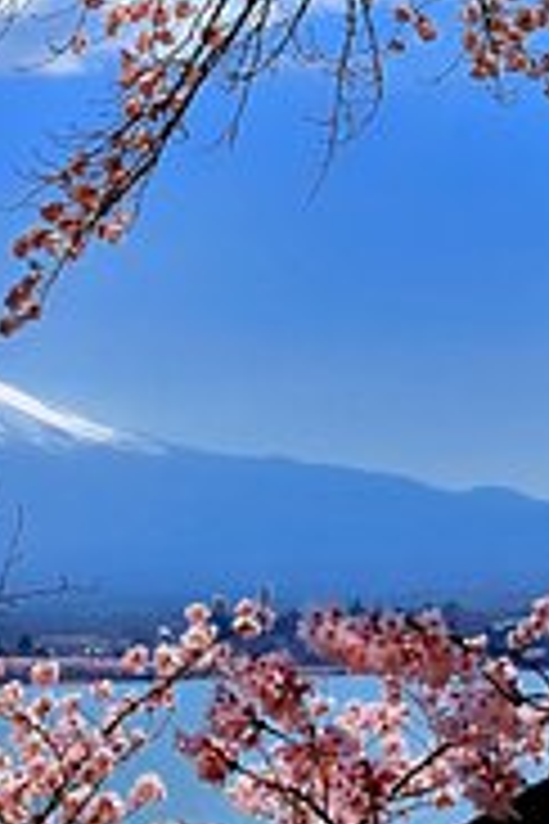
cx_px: -198
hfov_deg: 13.8
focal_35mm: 95
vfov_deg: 21.4
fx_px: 2173
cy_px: 356
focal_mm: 34
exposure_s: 1/800
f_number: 13
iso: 250
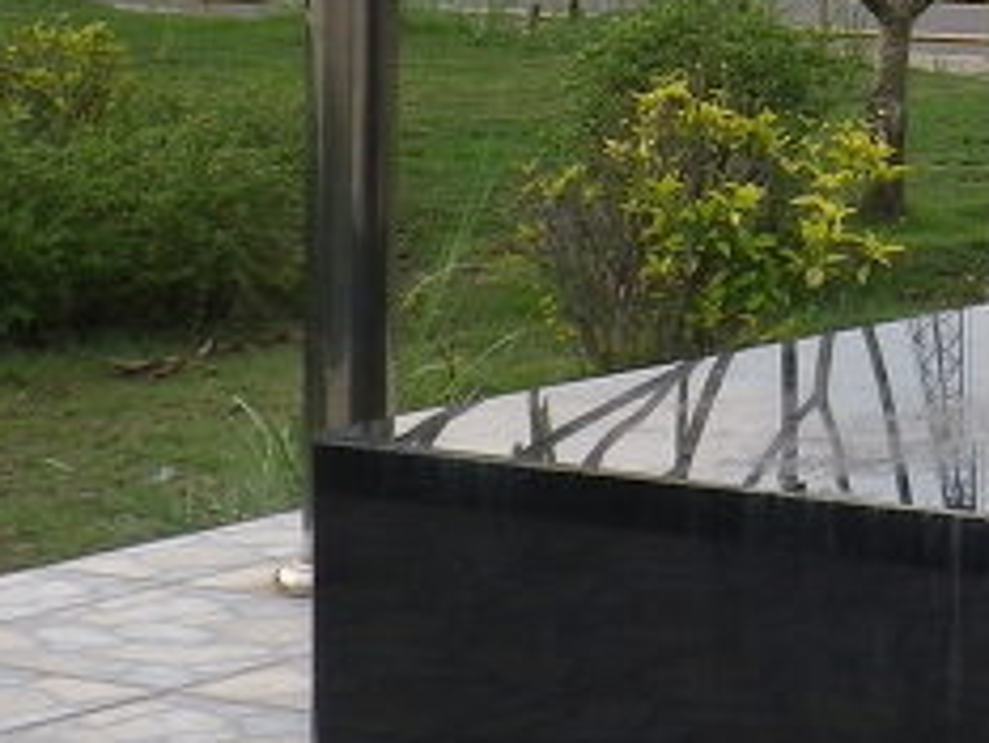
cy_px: -183
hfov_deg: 13.2
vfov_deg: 10.3
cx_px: 1407
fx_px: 4059
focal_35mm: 142
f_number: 3.9
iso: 80
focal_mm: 6.36
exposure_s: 1/100
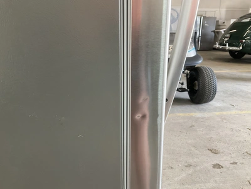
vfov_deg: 48.2
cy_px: 94
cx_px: 126
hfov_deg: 61.7
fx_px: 210
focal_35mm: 29
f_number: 1.8
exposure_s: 1/60
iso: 160
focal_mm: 3
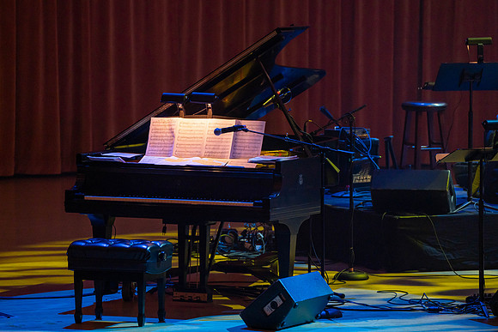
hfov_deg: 7.9
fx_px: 3625
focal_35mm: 262
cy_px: 166
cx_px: 249
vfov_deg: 5.2
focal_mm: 262
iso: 2500
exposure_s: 1/200
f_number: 5.6
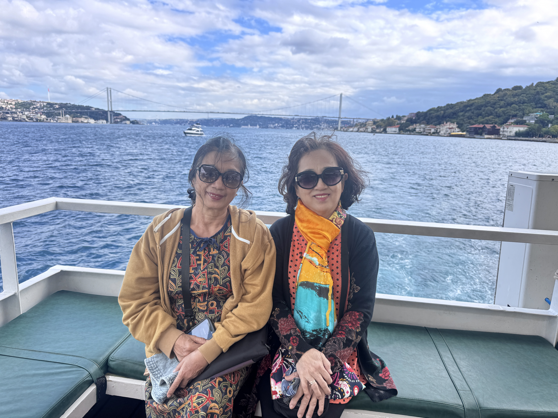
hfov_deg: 71.6
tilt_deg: -12.2
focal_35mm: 24
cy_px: 209
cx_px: 279
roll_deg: -1.1
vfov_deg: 56.8
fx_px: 387
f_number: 1.78
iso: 80
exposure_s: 1/503
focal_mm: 6.76
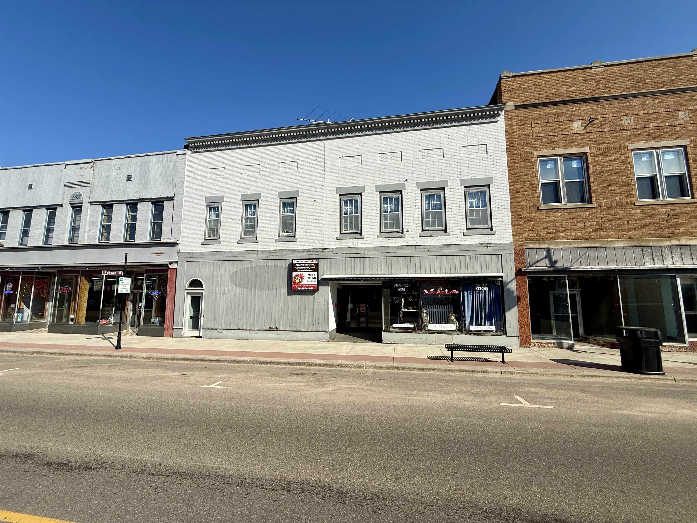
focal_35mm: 14
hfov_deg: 102.1
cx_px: 348
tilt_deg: +9.0
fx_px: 282
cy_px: 262
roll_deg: -0.3
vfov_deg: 85.7
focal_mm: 2.22
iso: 50
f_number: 2.2
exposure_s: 1/3663
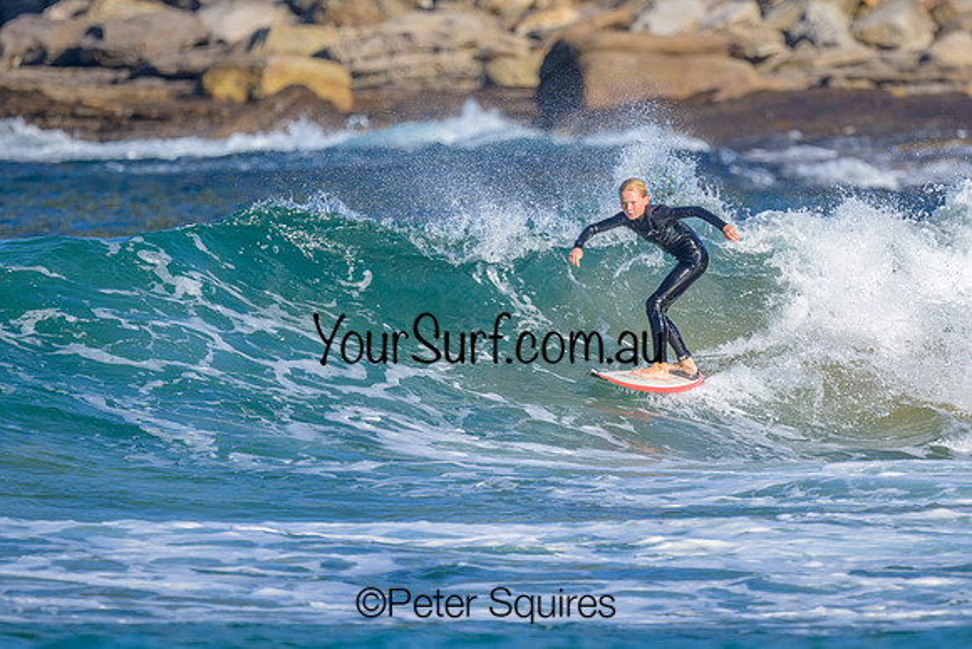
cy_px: 260
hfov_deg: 1.9
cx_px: 657
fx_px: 29627
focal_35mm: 1097
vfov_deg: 1.3
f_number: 6.3
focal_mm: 800
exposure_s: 1/2000
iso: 400
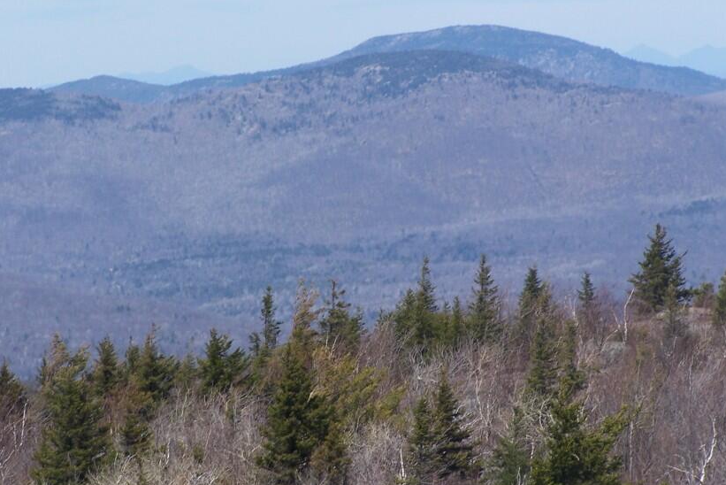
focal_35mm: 271
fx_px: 5467
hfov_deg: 7.6
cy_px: 253
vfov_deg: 5.1
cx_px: 353
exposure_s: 1/800
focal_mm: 34.6
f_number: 4.5
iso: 80
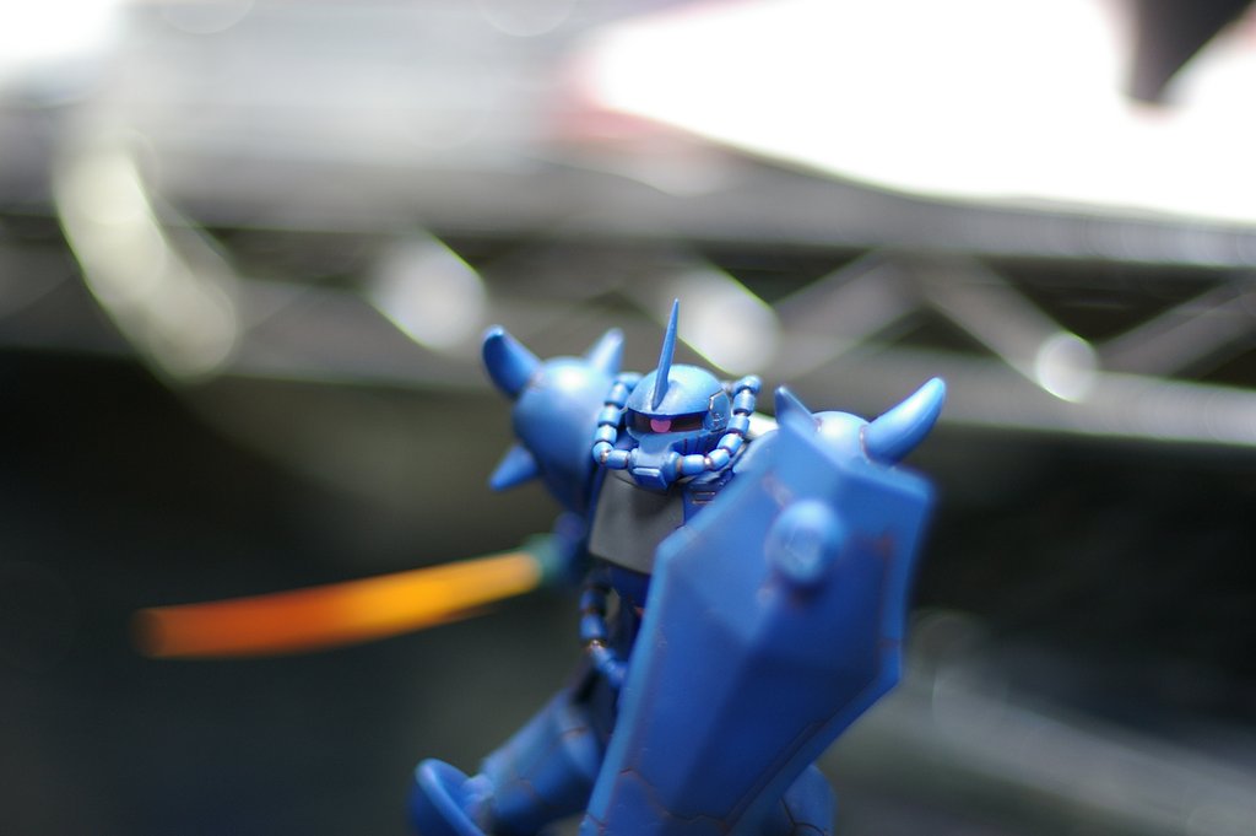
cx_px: 628
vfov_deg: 18.2
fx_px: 2614
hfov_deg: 27.0
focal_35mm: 75
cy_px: 418
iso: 200
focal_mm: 50
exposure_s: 1/25
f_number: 1.4
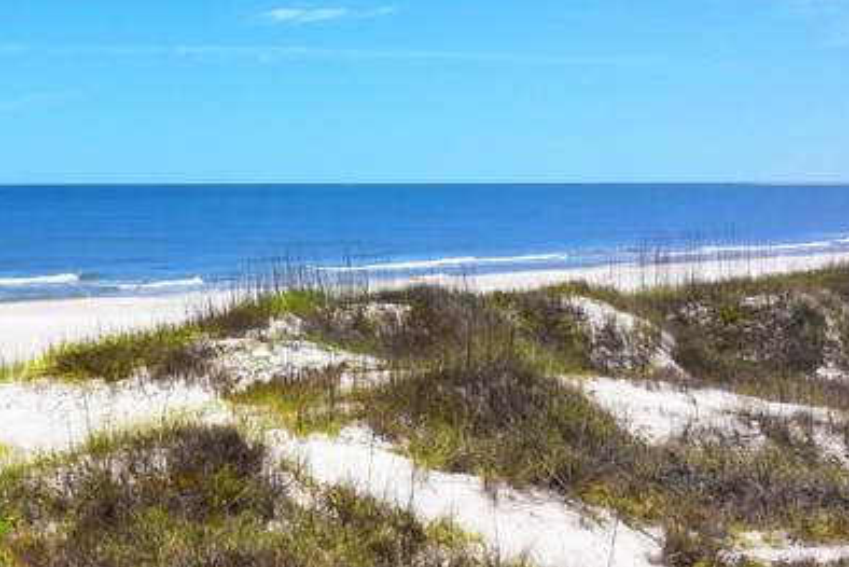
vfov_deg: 16.9
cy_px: 324
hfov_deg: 21.5
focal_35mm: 81
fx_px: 1911
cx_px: -384
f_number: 7.1
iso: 800
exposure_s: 1/200
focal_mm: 12.29
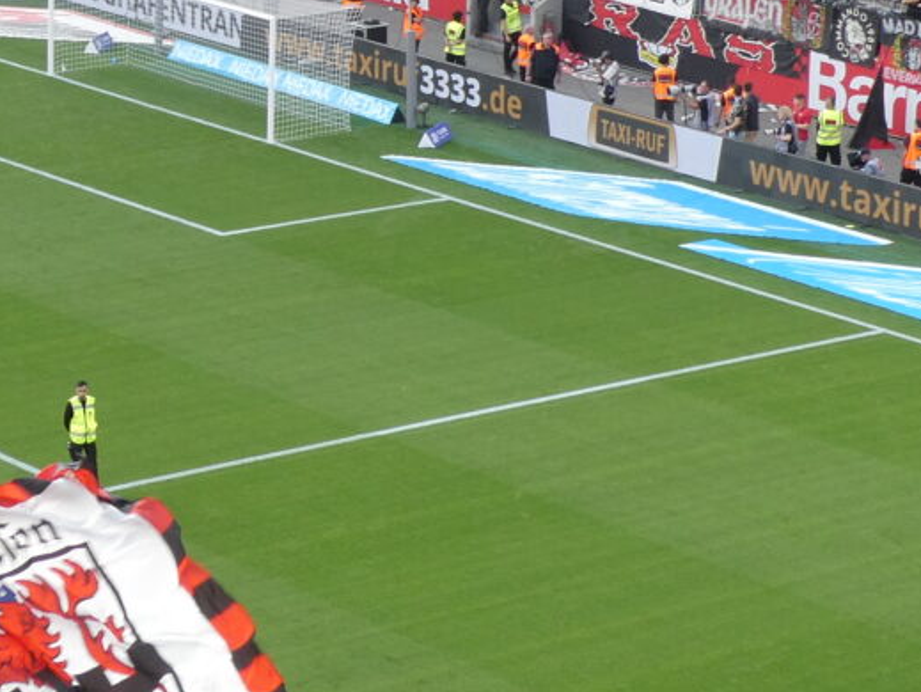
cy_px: -28
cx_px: 110
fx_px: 4100
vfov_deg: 9.6
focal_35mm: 154
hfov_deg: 12.7
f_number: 4.1
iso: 100
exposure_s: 1/80
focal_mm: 9
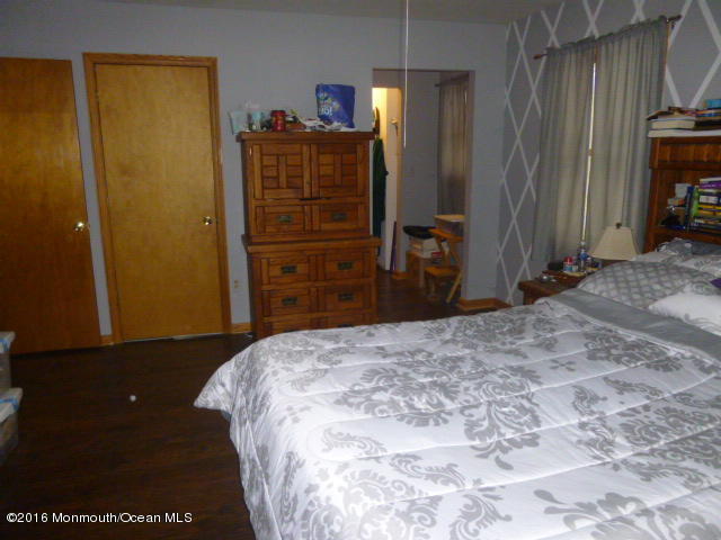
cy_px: 270
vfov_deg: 54.9
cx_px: 360
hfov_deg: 69.4
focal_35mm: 25
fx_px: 521
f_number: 3.1
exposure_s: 1/60
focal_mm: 4.5
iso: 400
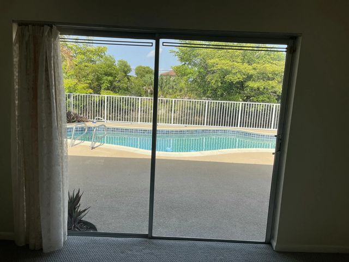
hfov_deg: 67.3
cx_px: 174
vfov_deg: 53.1
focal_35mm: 26
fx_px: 262
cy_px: 131
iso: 50
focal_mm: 5.1
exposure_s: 1/2024
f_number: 1.6
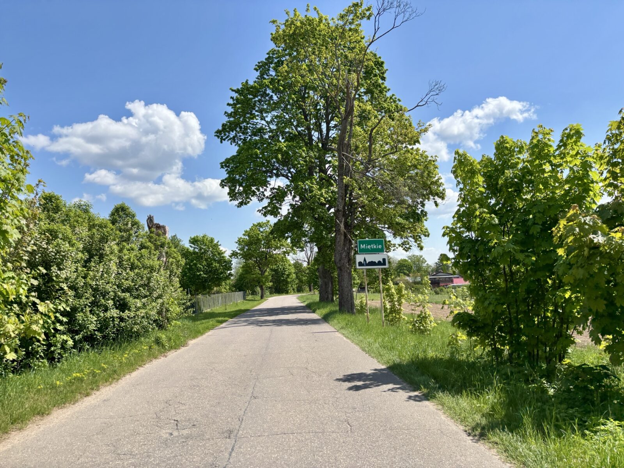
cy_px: 234
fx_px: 469
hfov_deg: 67.3
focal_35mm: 26
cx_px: 312
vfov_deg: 53.1
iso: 50
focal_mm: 5.96
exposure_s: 1/3650
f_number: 1.6
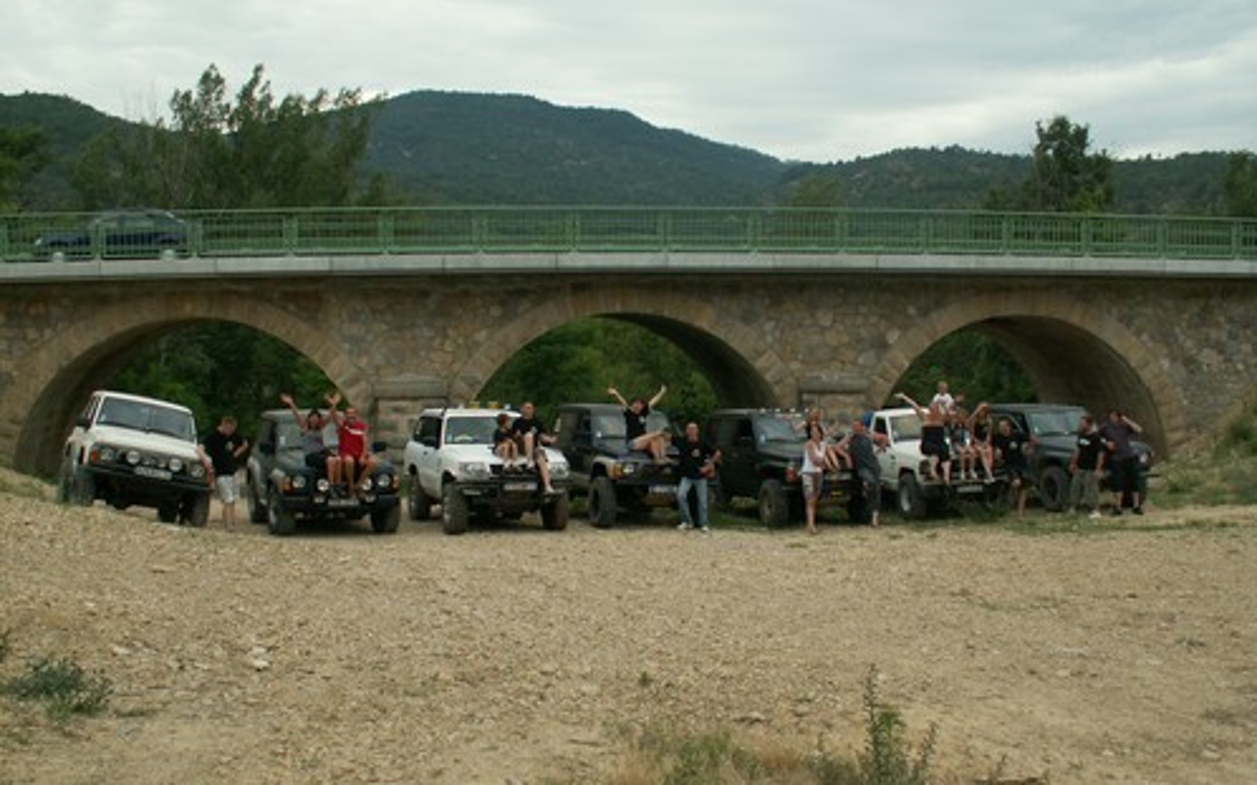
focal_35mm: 38
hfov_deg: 51.6
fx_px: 1301
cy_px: 443
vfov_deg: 33.5
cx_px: 639
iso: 50
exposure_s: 1/250
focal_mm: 5.86
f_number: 2.8
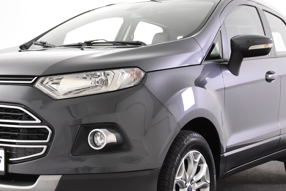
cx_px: 119
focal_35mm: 65
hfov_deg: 30.9
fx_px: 516
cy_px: 103
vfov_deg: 20.9
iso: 1600
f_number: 4
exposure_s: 1/60
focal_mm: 26
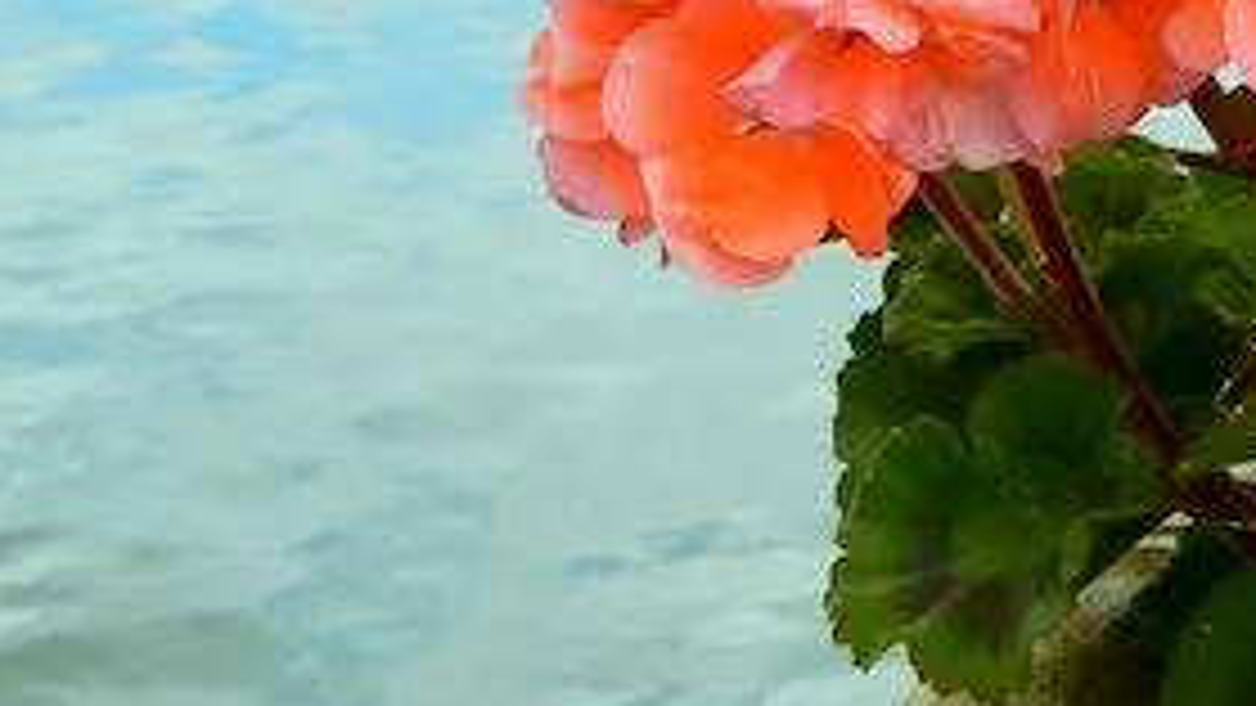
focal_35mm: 120
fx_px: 3997
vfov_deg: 10.1
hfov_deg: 17.5
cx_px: 1175
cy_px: 175
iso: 160
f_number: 3.5
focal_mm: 5.4
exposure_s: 1/354
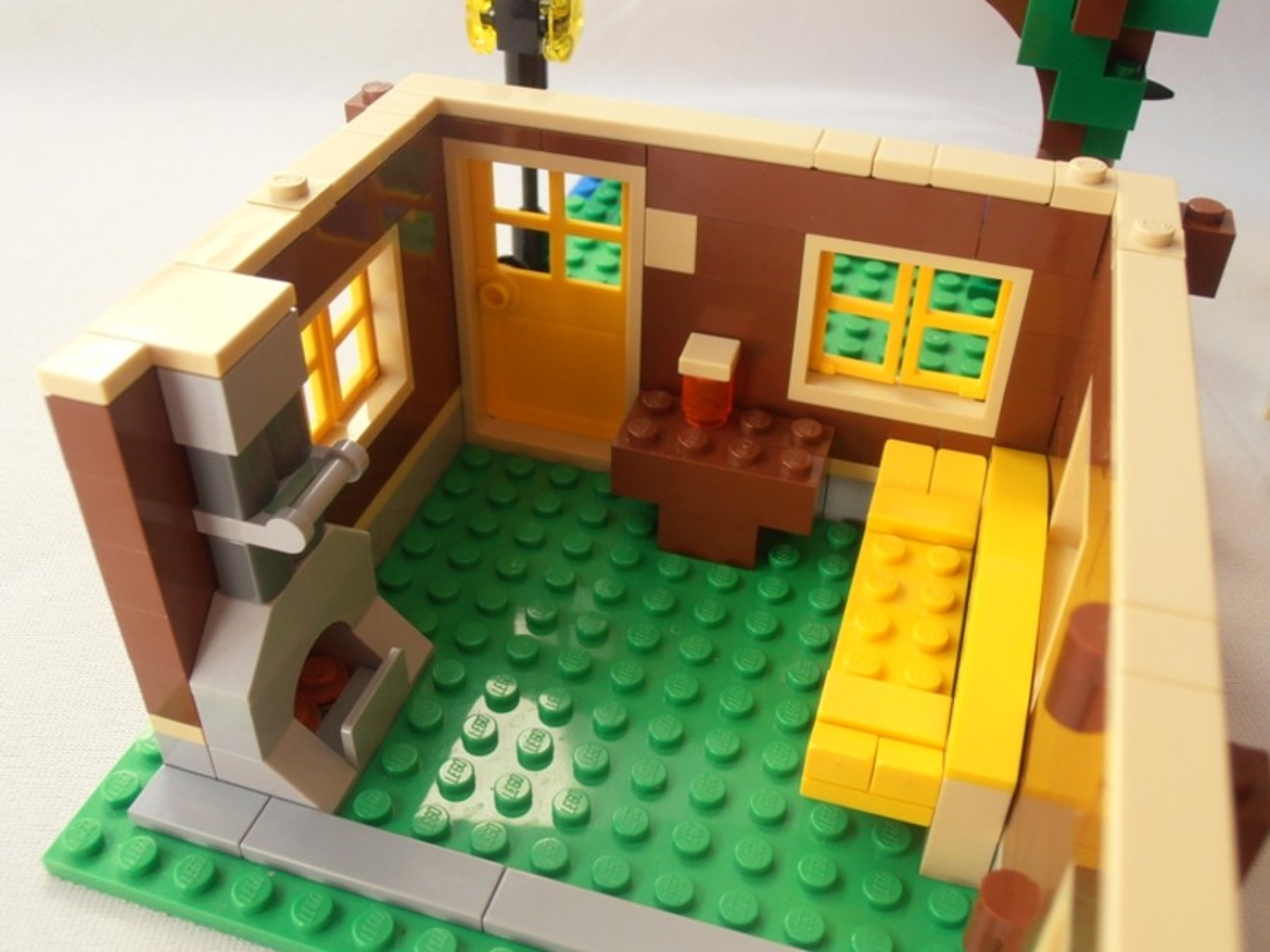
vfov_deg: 38.7
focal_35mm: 37
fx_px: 1357
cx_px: 635
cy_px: 476
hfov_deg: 50.1
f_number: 3.9
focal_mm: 6.61
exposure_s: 1/40
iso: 125
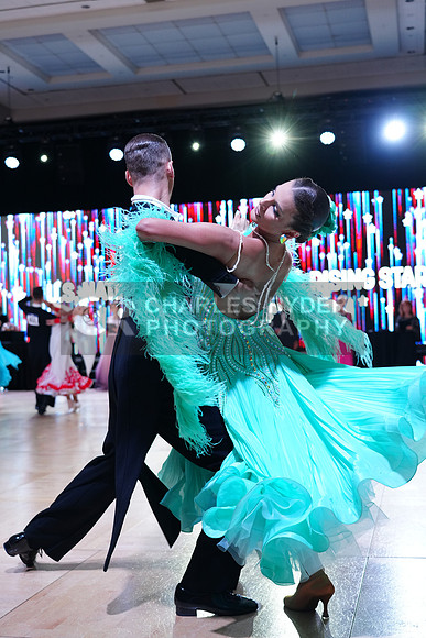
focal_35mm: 48
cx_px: 213
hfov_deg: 28.1
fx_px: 851
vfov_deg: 41.1
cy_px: 319
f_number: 4
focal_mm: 48
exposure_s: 1/500
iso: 1250
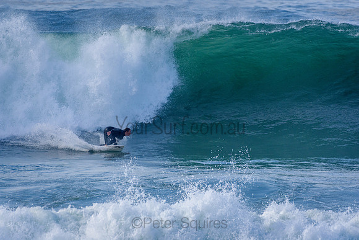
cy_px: 120
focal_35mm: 750
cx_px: 180
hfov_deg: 2.7
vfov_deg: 1.8
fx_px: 7481
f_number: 5.6
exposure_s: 1/2000
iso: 400
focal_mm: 500
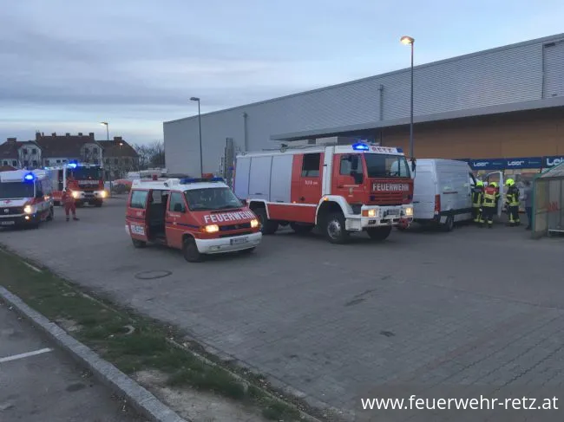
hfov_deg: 61.7
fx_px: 472
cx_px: 282
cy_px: 211
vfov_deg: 48.2
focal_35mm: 29
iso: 40
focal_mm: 4.15
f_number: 2.2
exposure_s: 1/100
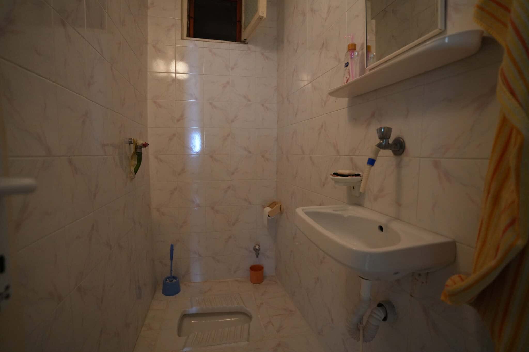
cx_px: 264
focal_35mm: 17
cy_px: 176
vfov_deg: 70.4
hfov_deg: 93.3
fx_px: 250
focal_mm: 17
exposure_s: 1/160
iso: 3200
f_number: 2.8
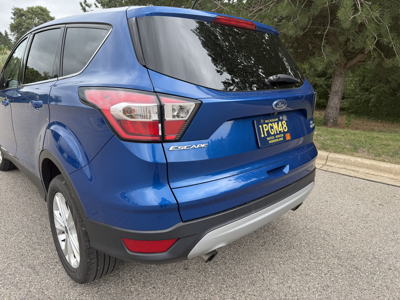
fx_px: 277
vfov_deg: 56.8
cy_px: 150
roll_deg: -1.9
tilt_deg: -15.2
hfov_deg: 71.6
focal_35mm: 24
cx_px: 200
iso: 80
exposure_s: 1/612
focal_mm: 6.76
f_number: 1.78
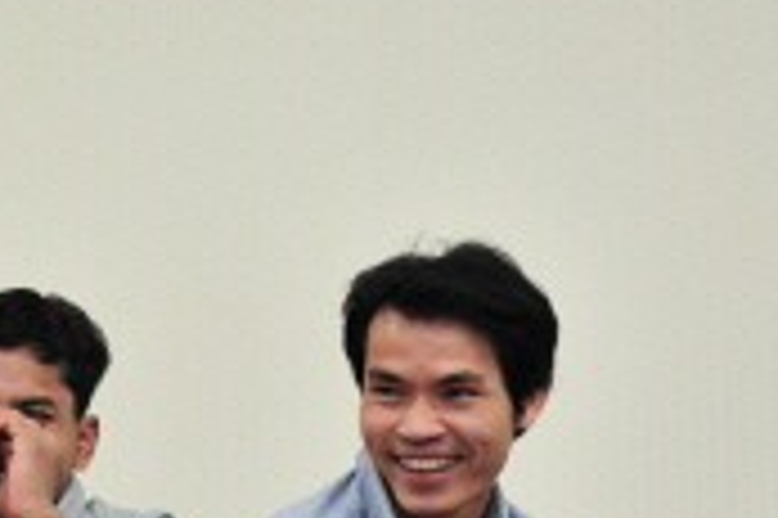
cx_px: 4
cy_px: 543
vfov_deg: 8.2
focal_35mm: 166
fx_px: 3584
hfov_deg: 12.3
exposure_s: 1/160
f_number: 2.8
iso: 1600
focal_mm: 48
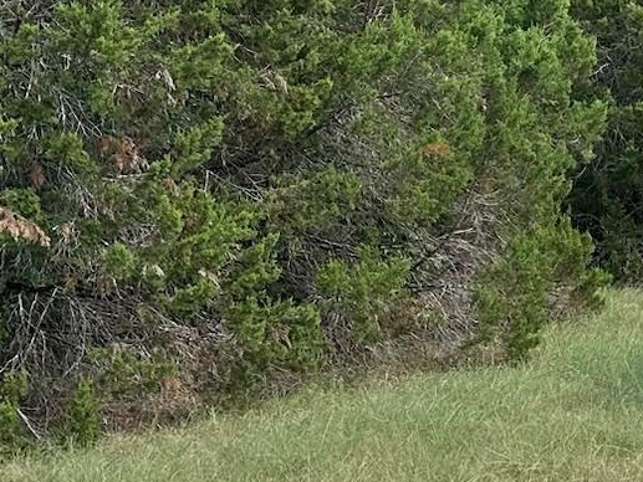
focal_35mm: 95
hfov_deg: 19.7
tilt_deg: -1.9
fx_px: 1765
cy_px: 212
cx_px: 728
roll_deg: +2.9
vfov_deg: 15.6
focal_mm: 6.86
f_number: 1.78
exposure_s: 1/2525
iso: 80
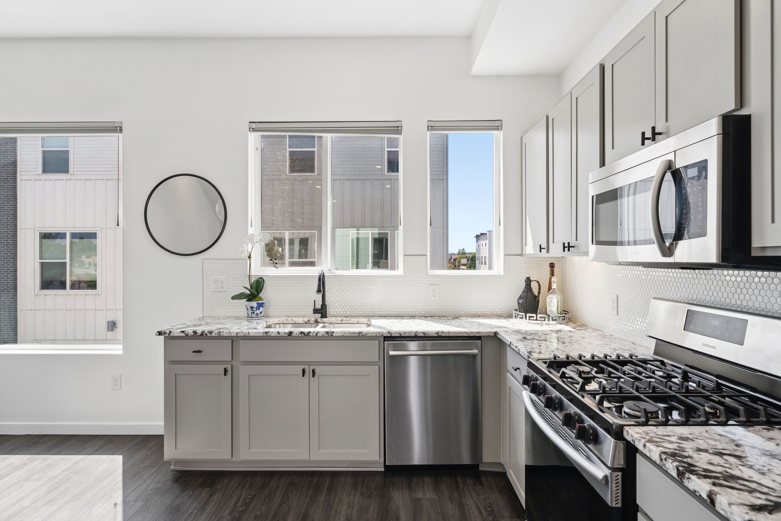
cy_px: 260
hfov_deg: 86.9
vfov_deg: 64.6
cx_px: 390
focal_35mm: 19
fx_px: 412
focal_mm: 19
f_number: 8
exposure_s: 1/250
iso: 500
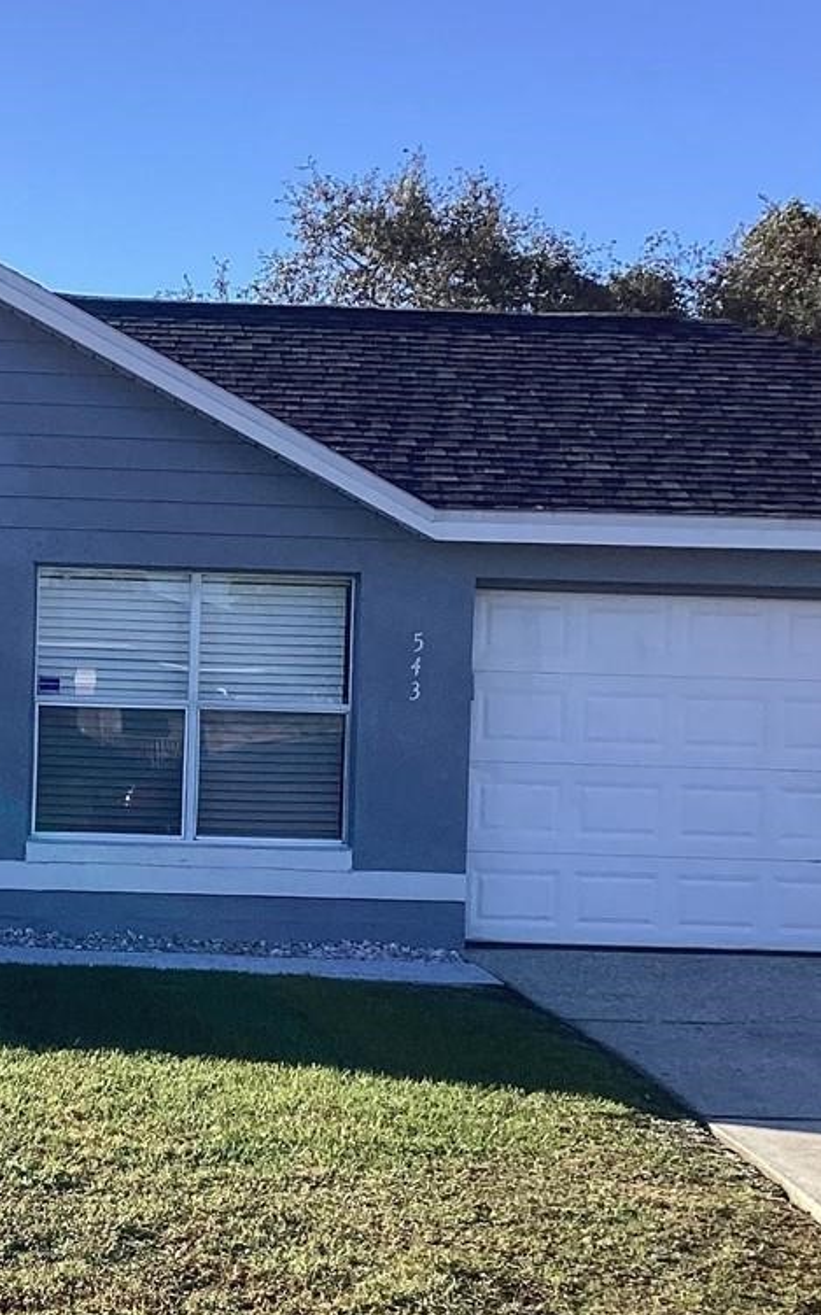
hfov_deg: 18.3
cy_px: 798
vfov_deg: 29.3
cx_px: 112
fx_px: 2507
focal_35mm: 70
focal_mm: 3.3
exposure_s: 1/936
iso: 25
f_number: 2.4
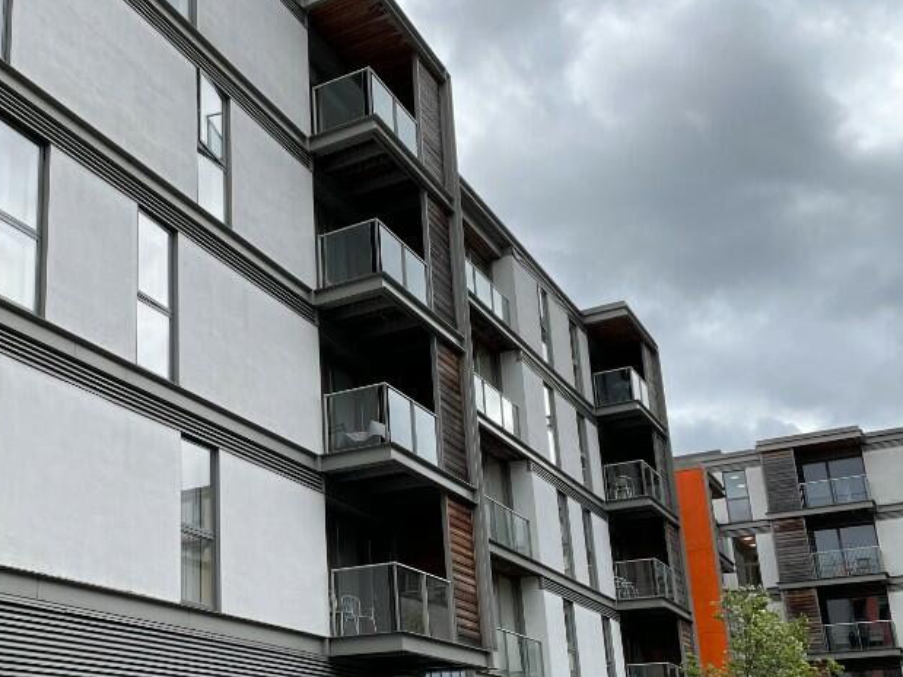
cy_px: 458
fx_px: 1121
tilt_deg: +16.9
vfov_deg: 33.3
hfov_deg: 42.4
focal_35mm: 43
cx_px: 219
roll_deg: +1.2
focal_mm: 4.2
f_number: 1.6
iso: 32
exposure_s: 1/1335
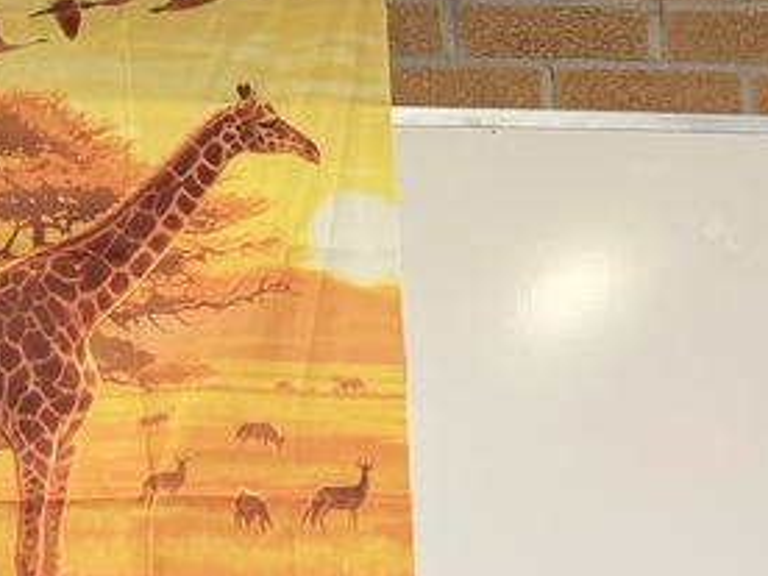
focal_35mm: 89
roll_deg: -0.2
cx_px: -509
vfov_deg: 15.6
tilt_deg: +5.7
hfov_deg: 18.4
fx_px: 1975
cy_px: 801
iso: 200
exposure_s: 1/60
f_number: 1.78
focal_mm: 6.76
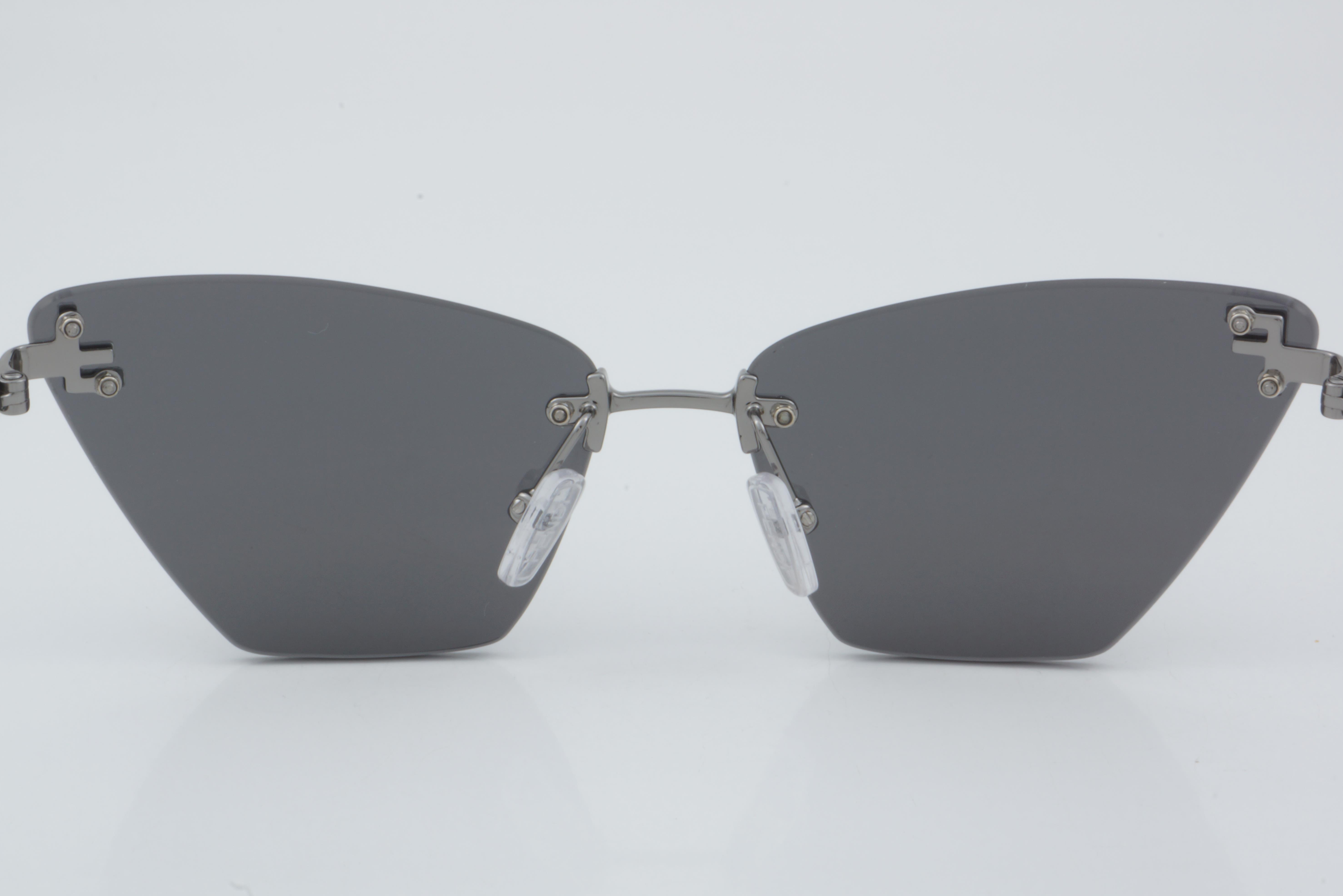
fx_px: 3115
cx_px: 669
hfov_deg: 24.3
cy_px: 451
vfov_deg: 16.4
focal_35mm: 84
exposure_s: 1/3
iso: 100
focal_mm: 55
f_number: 32
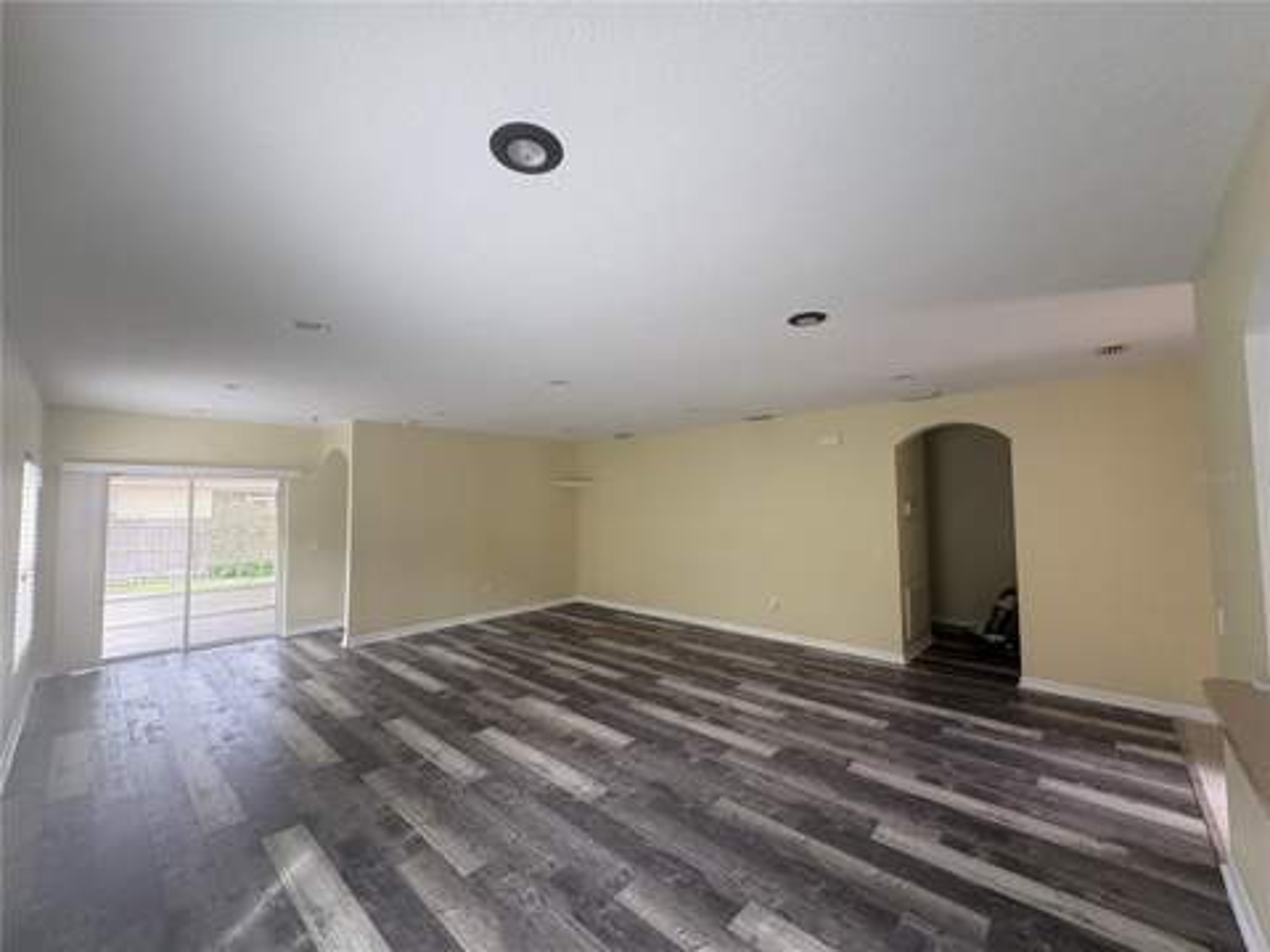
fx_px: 514
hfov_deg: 102.1
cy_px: 476
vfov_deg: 85.7
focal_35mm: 14
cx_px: 635
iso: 125
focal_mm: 2.22
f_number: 2.2
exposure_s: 1/99
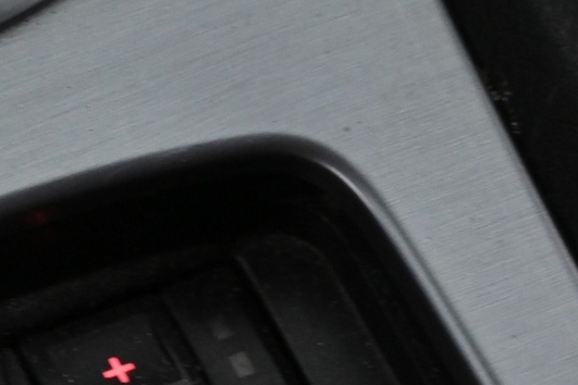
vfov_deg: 10.7
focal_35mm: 126
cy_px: 475
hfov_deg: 16.1
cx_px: 61
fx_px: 2019
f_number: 4.5
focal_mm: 27.5
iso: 3200
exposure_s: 1/40
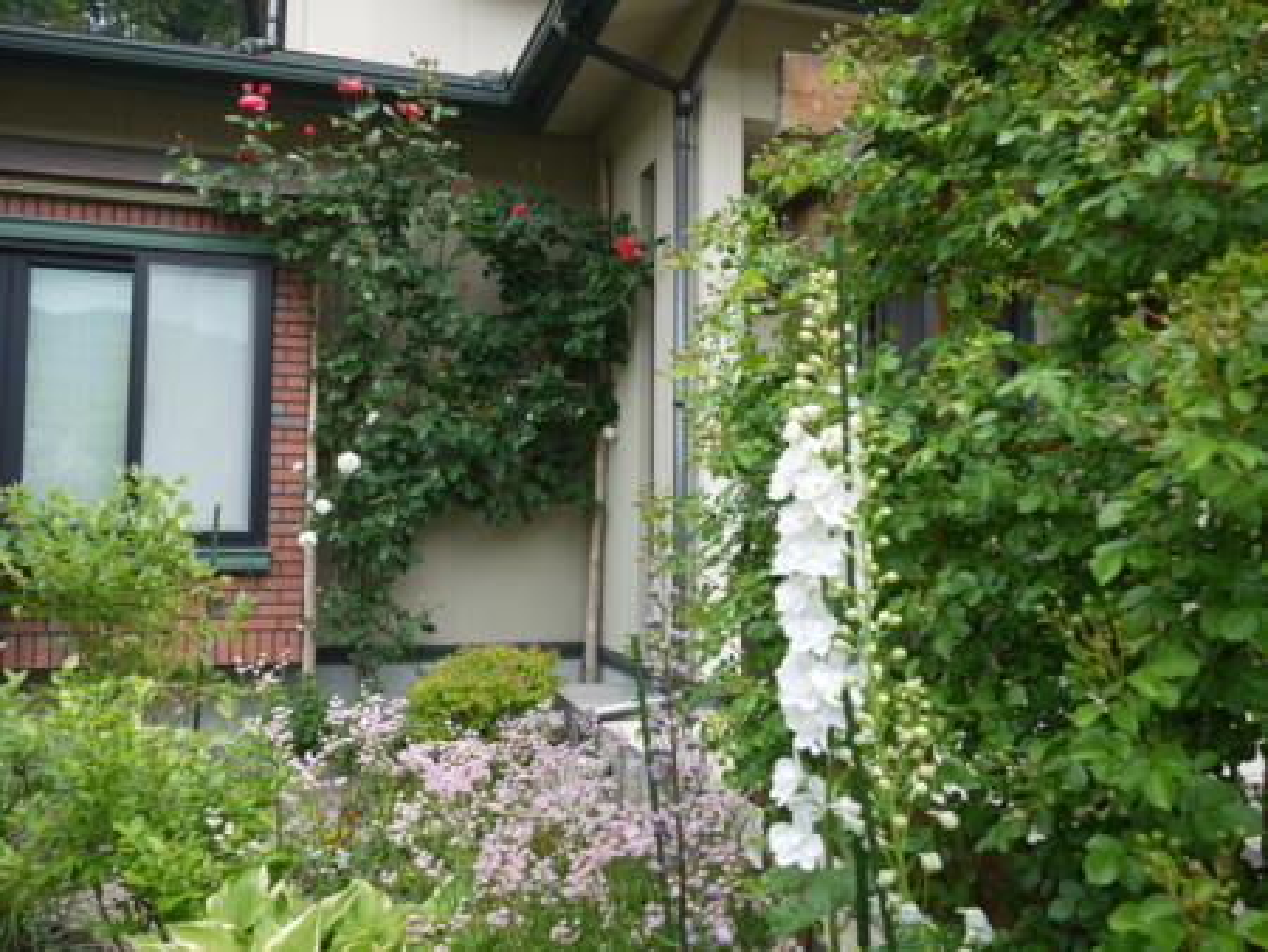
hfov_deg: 63.4
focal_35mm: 28
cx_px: 634
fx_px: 1026
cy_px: 476
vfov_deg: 49.8
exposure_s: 1/320
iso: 100
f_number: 4.5
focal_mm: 14
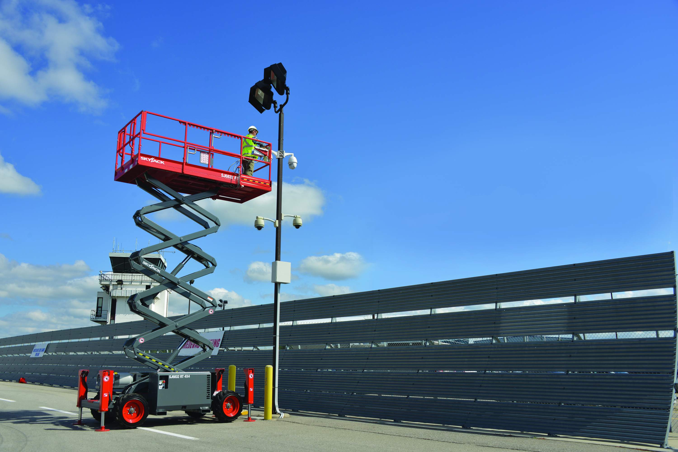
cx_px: 339
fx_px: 603
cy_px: 226
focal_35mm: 32
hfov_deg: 58.7
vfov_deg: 41.1
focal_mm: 32
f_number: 10
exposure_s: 1/400
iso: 100
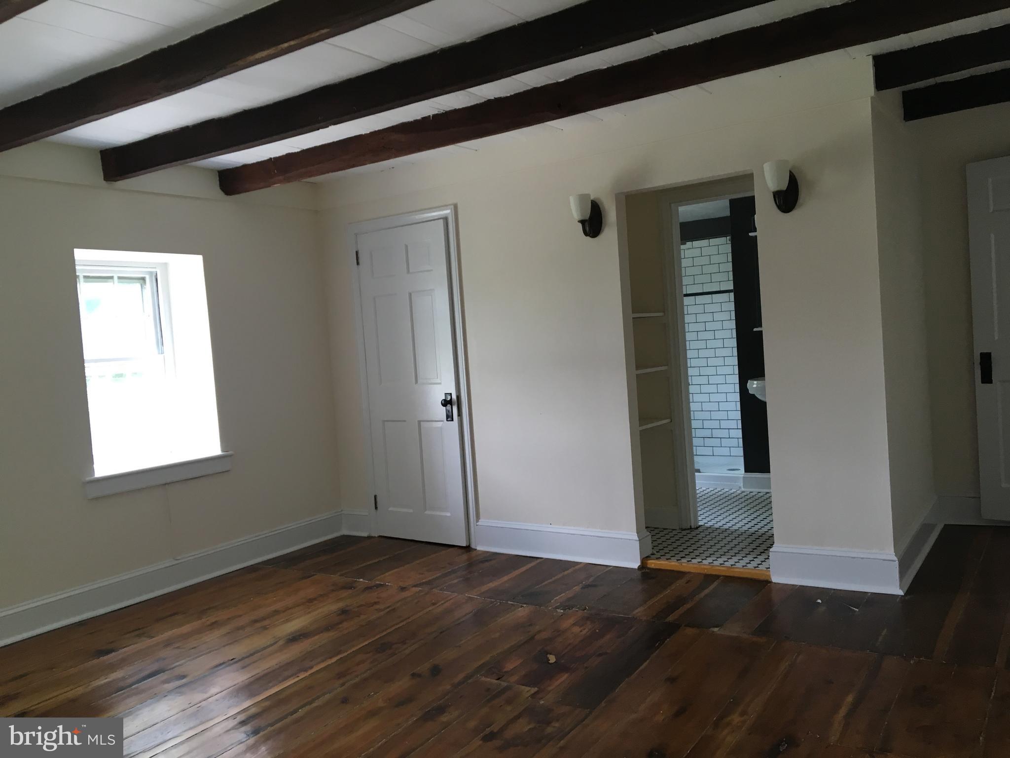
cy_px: 379
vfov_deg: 48.2
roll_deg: +4.6
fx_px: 846
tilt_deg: -2.5
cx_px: 505
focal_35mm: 29
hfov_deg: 61.7
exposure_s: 1/30
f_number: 2.2
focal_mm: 4.15
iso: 50
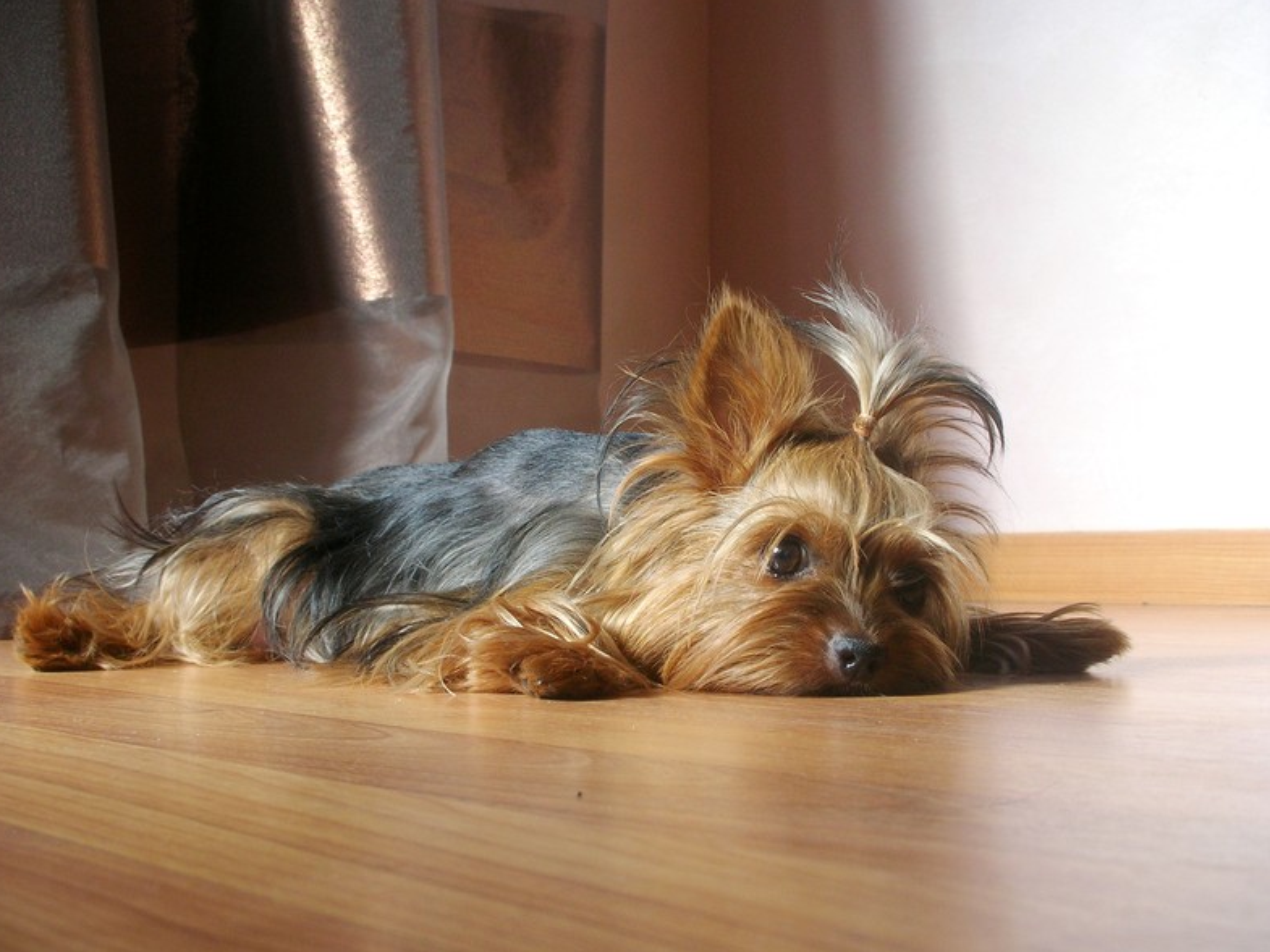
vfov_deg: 27.0
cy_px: 482
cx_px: 626
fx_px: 1981
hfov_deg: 35.5
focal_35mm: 54
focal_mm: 8.8
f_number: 3.7
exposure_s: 1/36.7
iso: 50
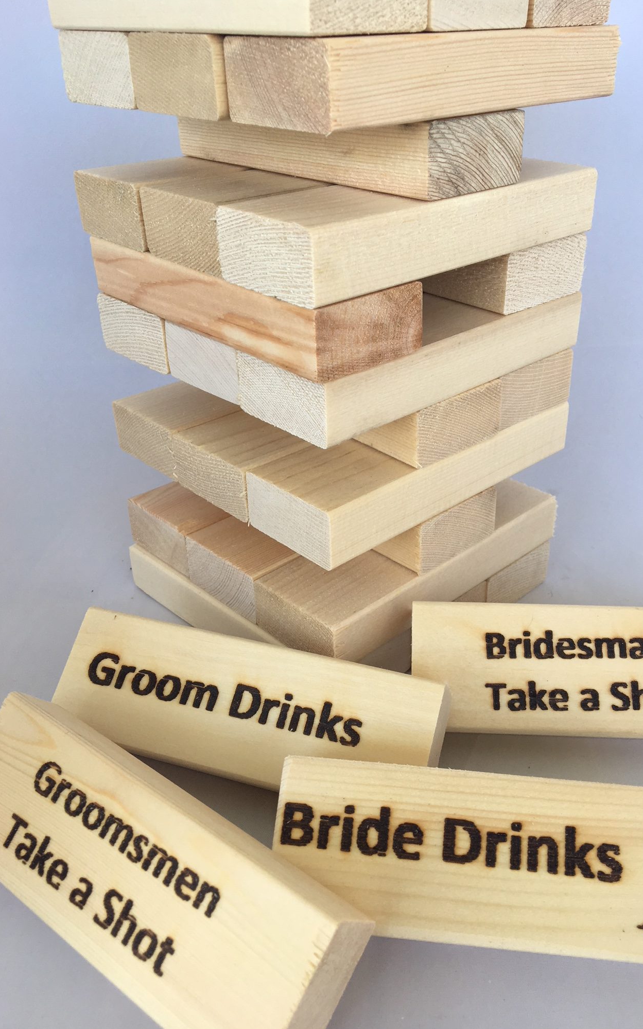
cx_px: 363
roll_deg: +0.5
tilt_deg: -29.3
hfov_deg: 40.5
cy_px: 517
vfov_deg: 61.2
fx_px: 869
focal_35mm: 31
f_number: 2.2
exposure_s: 1/60
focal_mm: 4.15
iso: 25
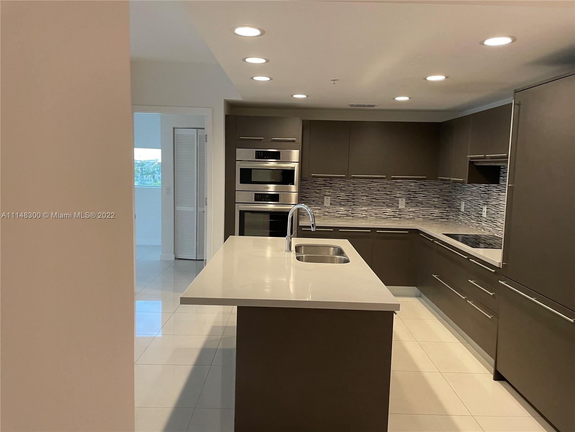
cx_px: 288
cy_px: 216
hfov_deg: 67.3
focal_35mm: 26
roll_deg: -2.6
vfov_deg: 53.1
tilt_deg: -4.9
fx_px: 432
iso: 200
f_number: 1.6
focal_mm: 4.2
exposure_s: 1/60
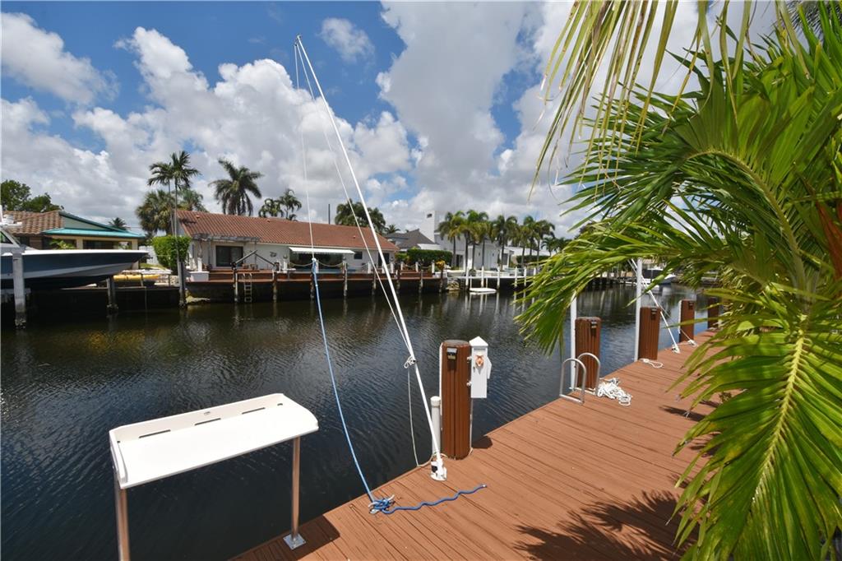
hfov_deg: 100.4
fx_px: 351
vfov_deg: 77.3
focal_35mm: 15
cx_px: 421
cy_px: 280
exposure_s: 1/250
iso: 200
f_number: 14
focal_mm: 10
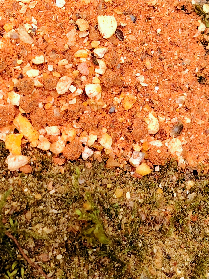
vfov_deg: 16.7
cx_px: 85
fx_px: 942
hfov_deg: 12.7
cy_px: 63
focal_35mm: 117
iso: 125
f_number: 1.75
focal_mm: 5.25
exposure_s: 1/100
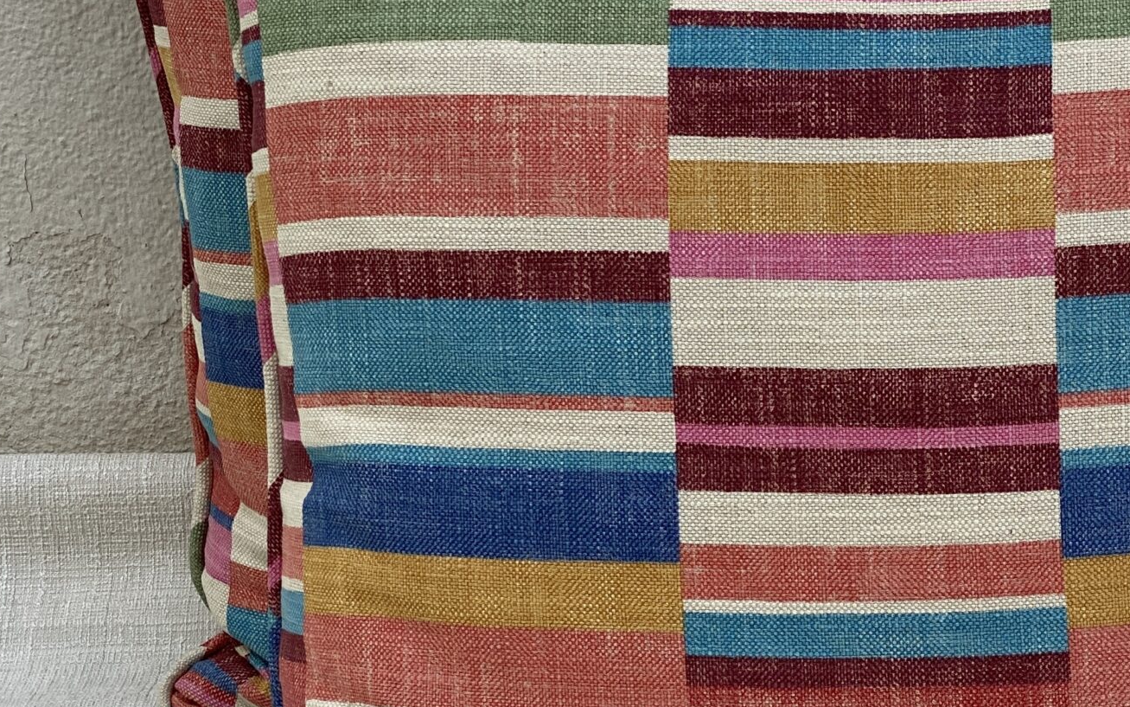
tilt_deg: -23.0
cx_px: 804
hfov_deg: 19.2
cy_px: 469
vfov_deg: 12.1
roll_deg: +1.9
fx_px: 3326
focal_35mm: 108
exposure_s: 1/122
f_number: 2
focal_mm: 6
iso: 25
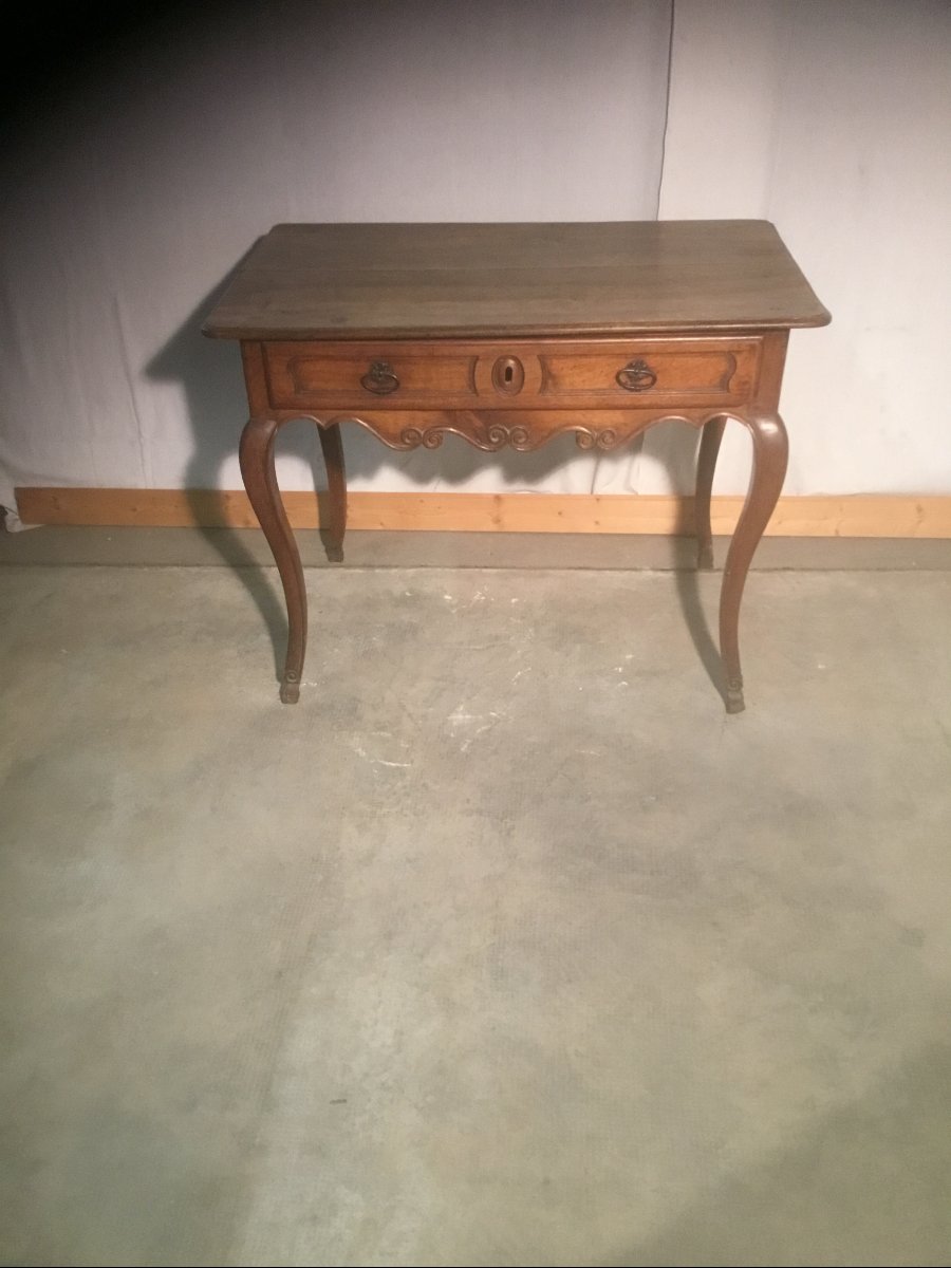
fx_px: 1136
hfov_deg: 45.4
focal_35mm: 31
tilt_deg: -32.3
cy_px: 634
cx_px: 476
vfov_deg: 58.4
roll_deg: +1.0
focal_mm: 3.3
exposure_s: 1/33
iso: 200
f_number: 2.4
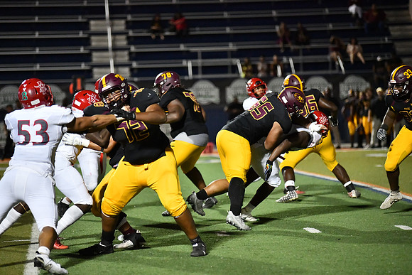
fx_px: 1774
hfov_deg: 13.2
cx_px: 206
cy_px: 138
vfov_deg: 8.9
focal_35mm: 155
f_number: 2.8
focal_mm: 155
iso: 11400
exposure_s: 1/3200
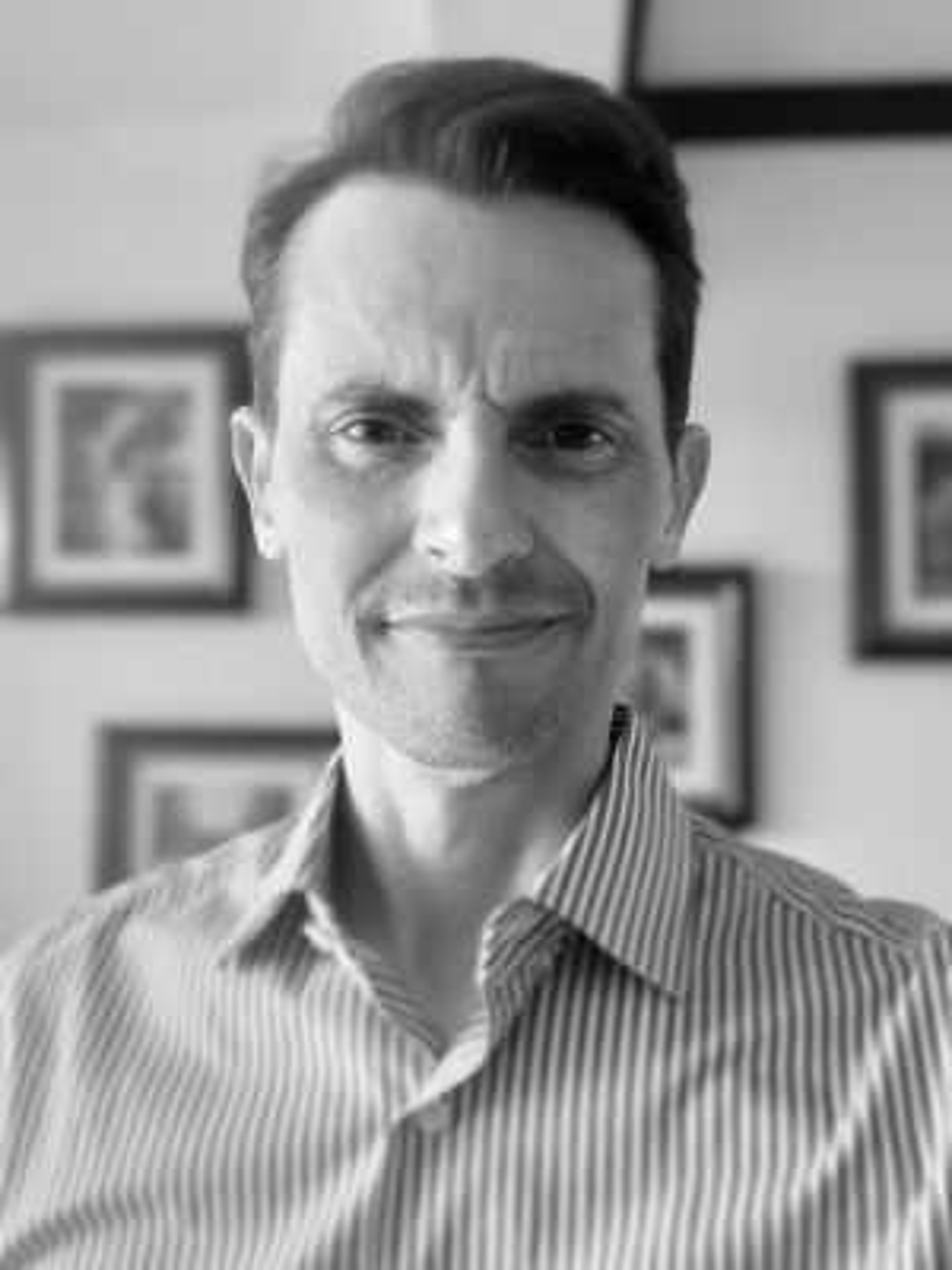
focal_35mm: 32
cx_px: 476
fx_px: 1173
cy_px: 635
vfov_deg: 56.8
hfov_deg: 44.2
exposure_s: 1/60
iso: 250
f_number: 2.2
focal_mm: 2.87
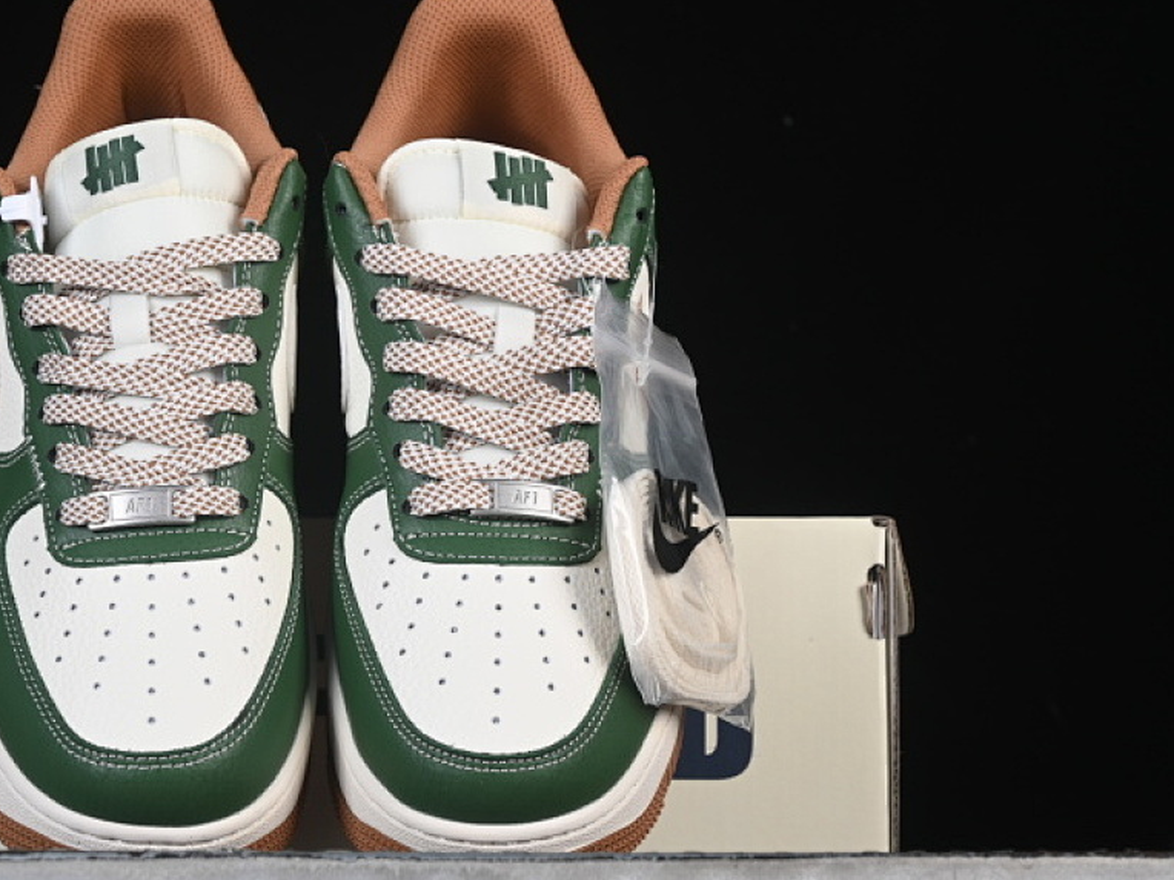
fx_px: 3459
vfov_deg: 14.5
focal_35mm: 102
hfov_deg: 19.2
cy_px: 524
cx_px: 387
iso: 160
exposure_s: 1/160
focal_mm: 50
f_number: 7.1
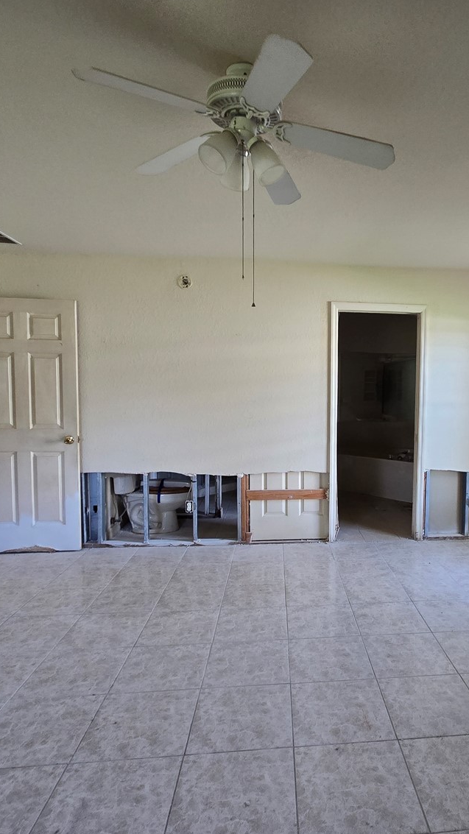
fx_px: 442
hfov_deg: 54.1
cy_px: 437
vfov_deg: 86.6
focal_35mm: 20
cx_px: 333
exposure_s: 1/60
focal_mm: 2.2
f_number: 2.2
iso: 160
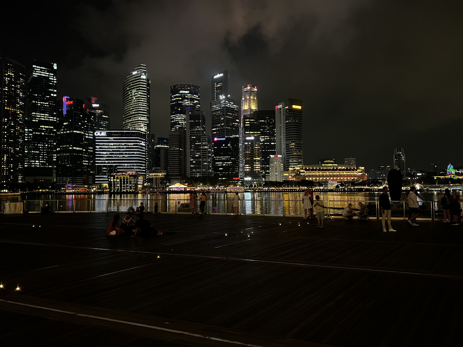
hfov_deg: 67.3
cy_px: 174
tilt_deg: +2.7
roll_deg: +0.5
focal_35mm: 26
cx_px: 232
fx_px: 348
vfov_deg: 53.1
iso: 800
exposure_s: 1/30
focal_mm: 5.7
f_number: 1.5
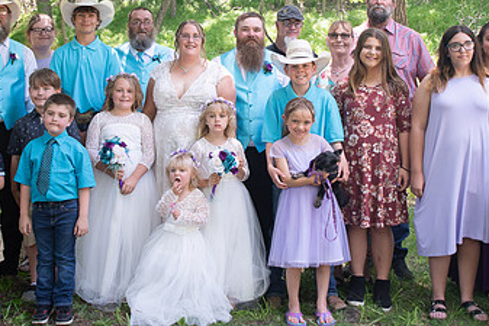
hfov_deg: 36.9
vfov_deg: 24.8
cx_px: 250
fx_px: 734
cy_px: 87
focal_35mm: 54
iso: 250
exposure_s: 1/125
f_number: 5
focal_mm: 24
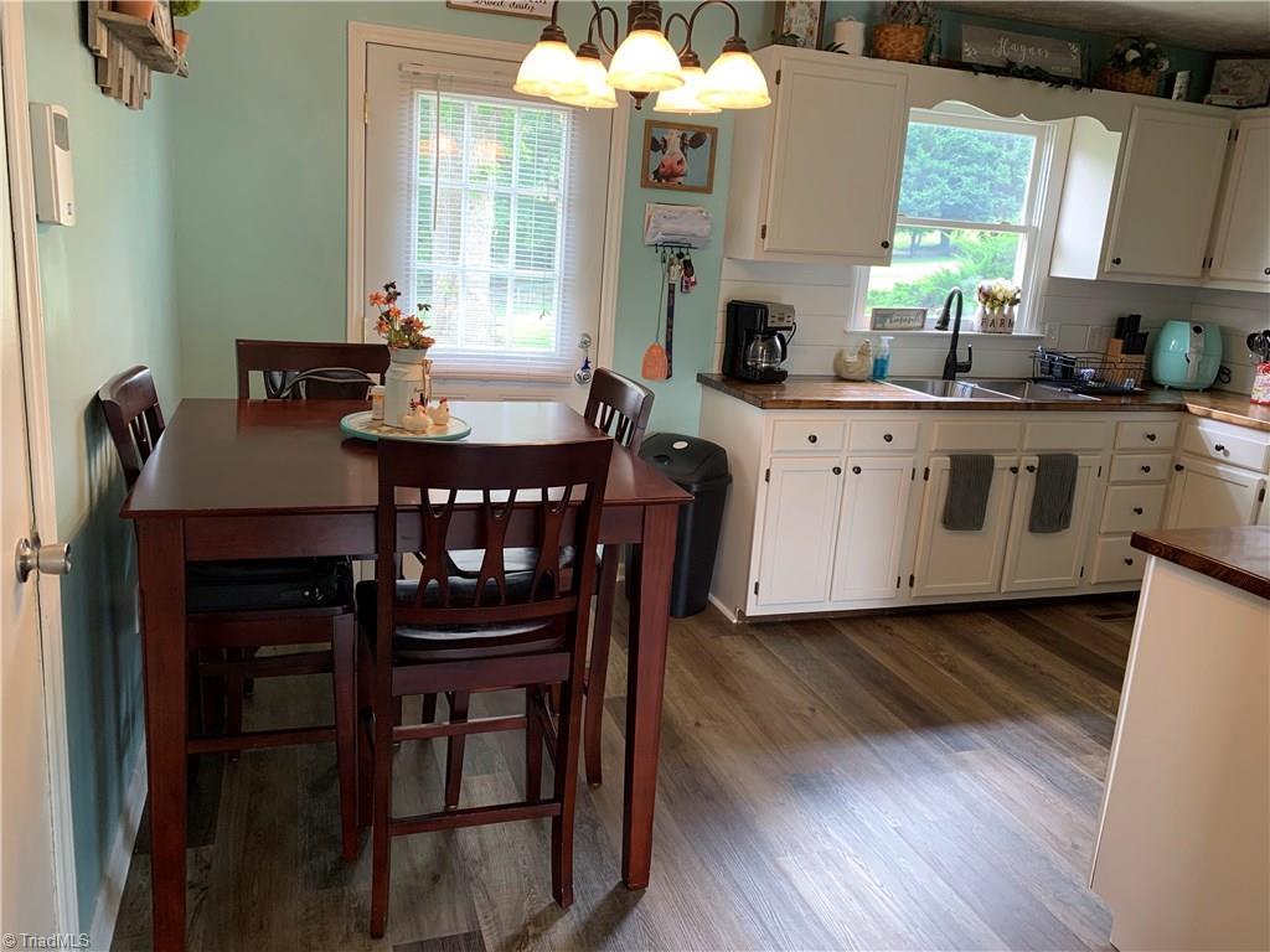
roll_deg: -4.9
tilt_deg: -12.9
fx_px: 954
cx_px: 635
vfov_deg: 53.1
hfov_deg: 67.3
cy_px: 476
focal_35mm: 26
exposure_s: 1/60
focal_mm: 4.25
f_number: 1.8
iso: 100
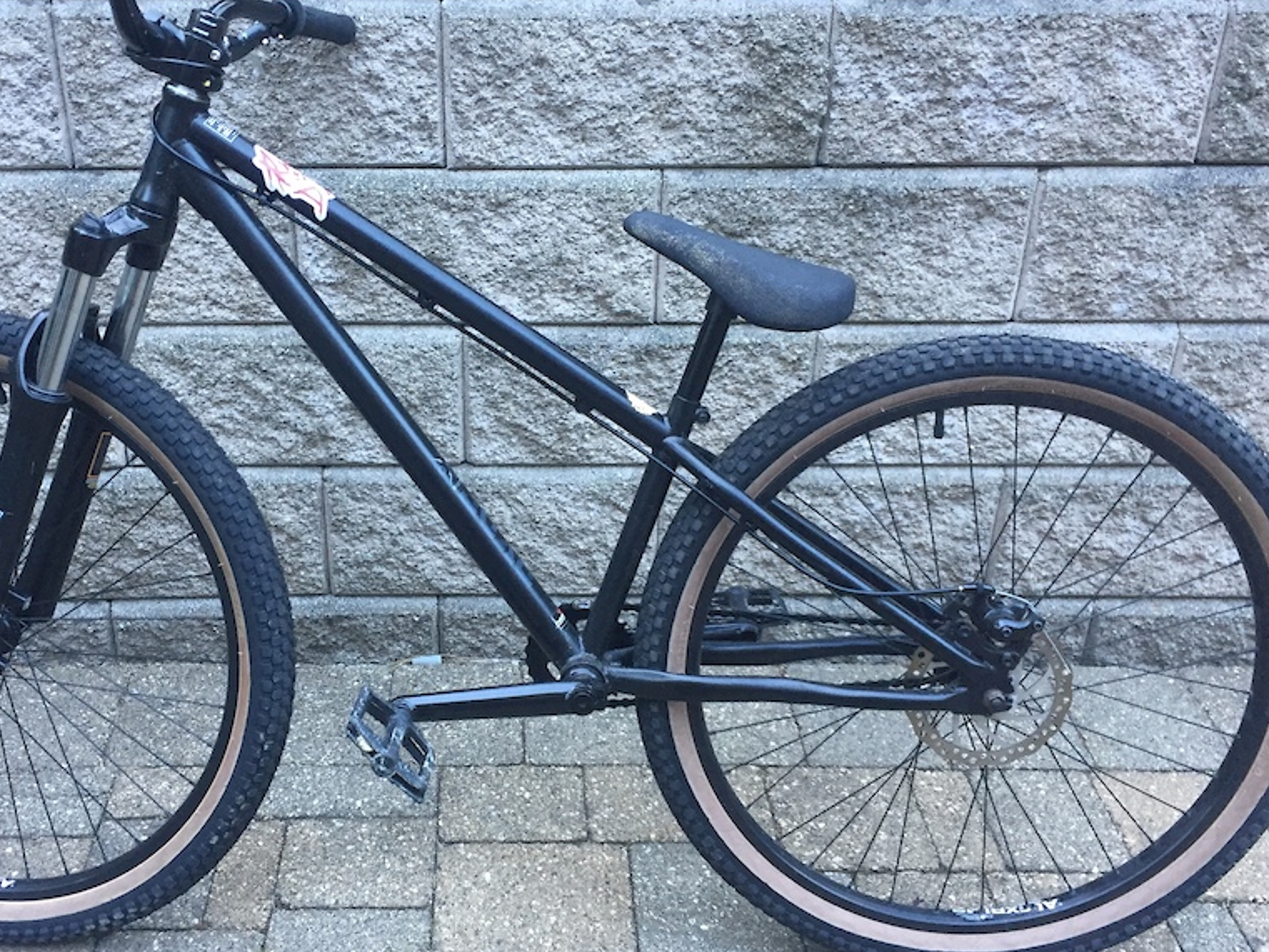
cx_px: 499
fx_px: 1430
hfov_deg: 47.5
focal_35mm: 39
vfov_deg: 36.8
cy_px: 495
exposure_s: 1/30
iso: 50
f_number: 2.2
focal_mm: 4.15
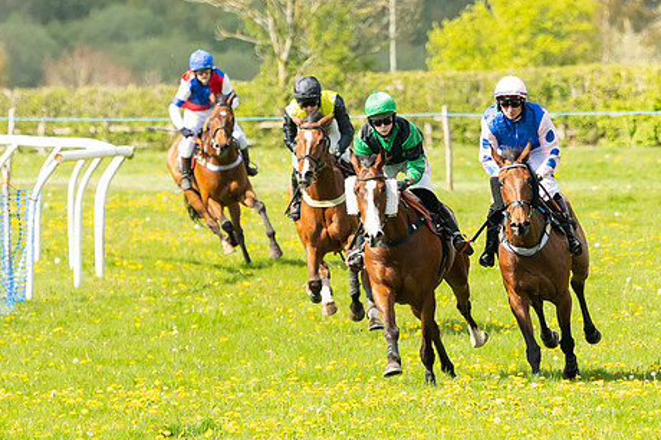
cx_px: 479
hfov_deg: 3.8
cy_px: 246
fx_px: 10036
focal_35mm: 547
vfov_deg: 2.5
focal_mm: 200
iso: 200
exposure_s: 1/1000
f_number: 4
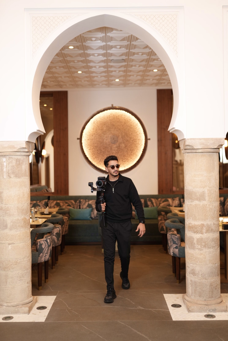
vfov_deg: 48.4
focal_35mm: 40
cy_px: 170
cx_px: 114
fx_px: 379
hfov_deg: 33.5
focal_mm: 40
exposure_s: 1/200
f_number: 1.4
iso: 500
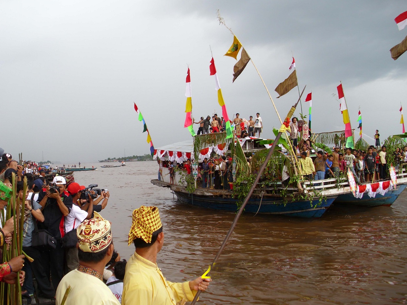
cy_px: 153
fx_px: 423
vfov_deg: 39.6
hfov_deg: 51.4
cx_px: 201
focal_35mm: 36
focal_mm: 6.2
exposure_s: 1/117
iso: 50
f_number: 3
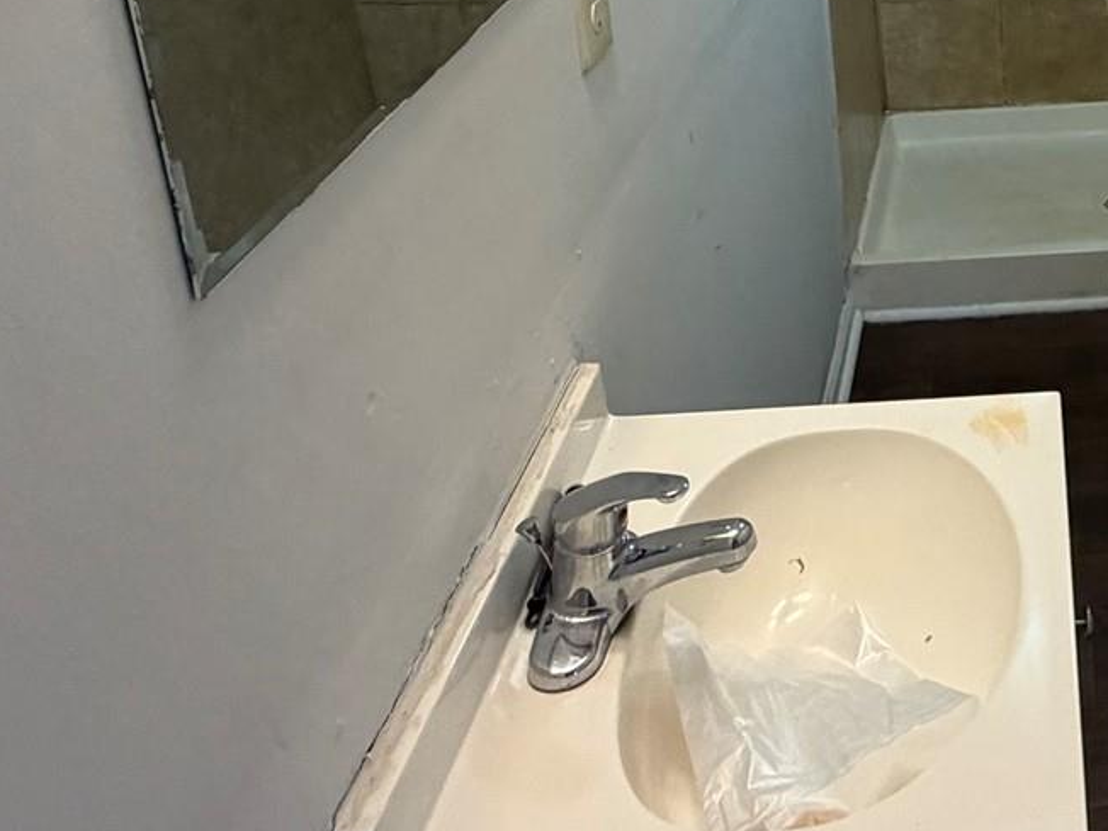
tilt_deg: -17.1
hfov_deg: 36.6
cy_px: -25
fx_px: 1408
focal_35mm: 44
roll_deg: +0.5
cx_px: 1207
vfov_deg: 30.3
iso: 250
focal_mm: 2.22
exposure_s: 1/60
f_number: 2.2
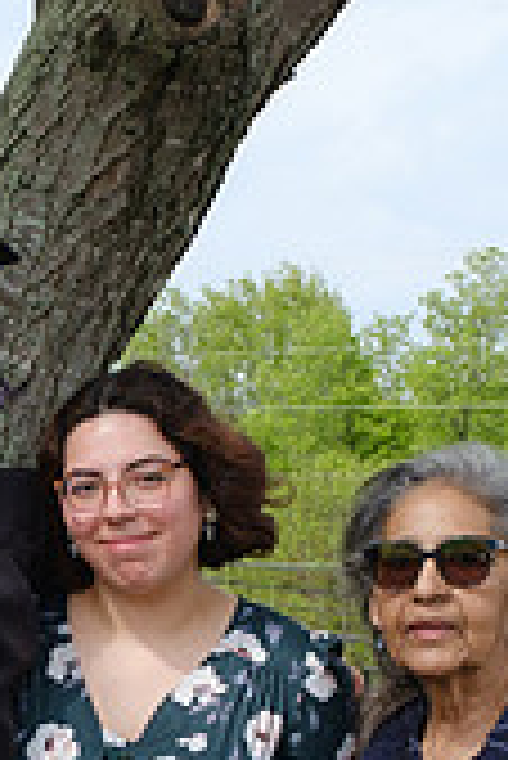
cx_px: -162
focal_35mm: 103
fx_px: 2176
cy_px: 816
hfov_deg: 12.9
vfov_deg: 19.1
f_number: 10
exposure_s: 1/250
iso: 400
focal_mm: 20
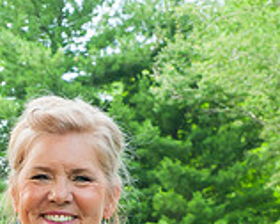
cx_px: -168
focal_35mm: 220
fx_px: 1821
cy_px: 292
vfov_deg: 7.0
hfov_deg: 8.6
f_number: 14
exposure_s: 1/100
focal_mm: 56
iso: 800
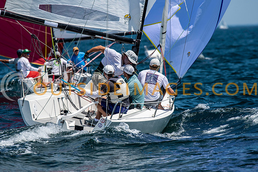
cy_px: 86
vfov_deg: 3.1
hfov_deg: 4.6
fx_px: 3226
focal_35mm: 450
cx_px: 129
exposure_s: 1/3200
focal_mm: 300
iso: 320
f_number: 5.6
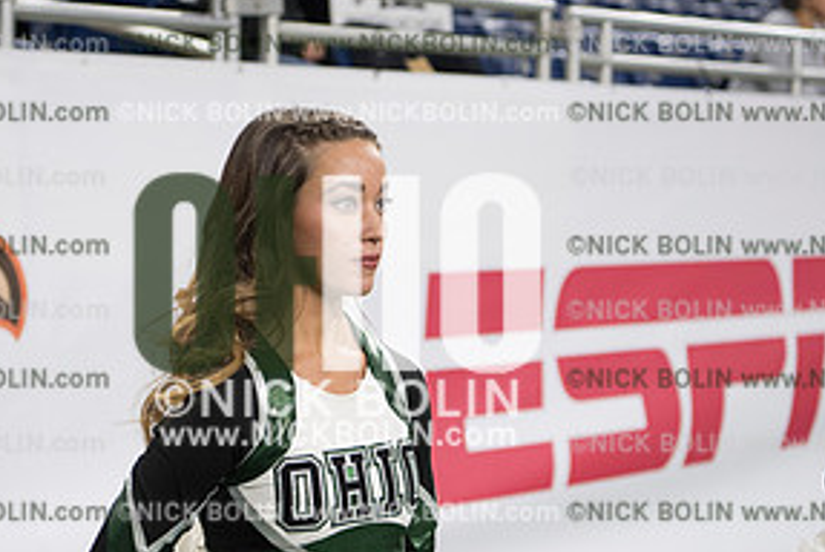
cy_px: 312
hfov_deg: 20.2
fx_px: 2317
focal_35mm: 101
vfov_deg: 13.6
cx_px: 336
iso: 1250
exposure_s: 1/800
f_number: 2.8
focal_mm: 50
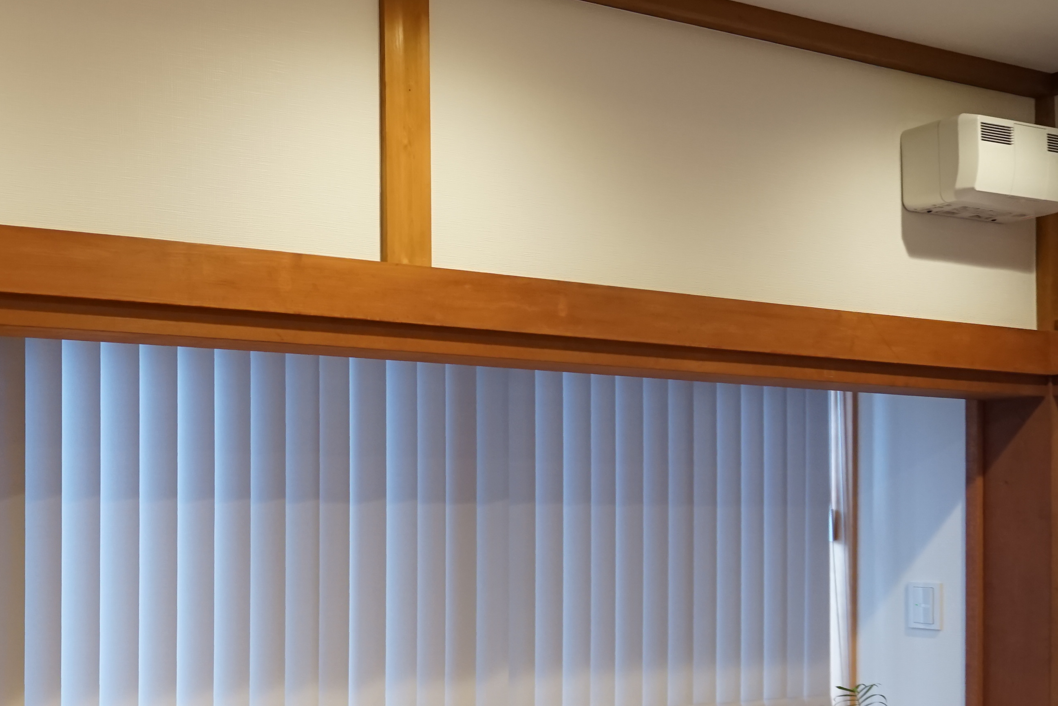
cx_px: -111
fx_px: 1087
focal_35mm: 37
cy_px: 508
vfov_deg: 35.3
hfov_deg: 41.2
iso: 1600
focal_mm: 16
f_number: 4
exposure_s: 1/60
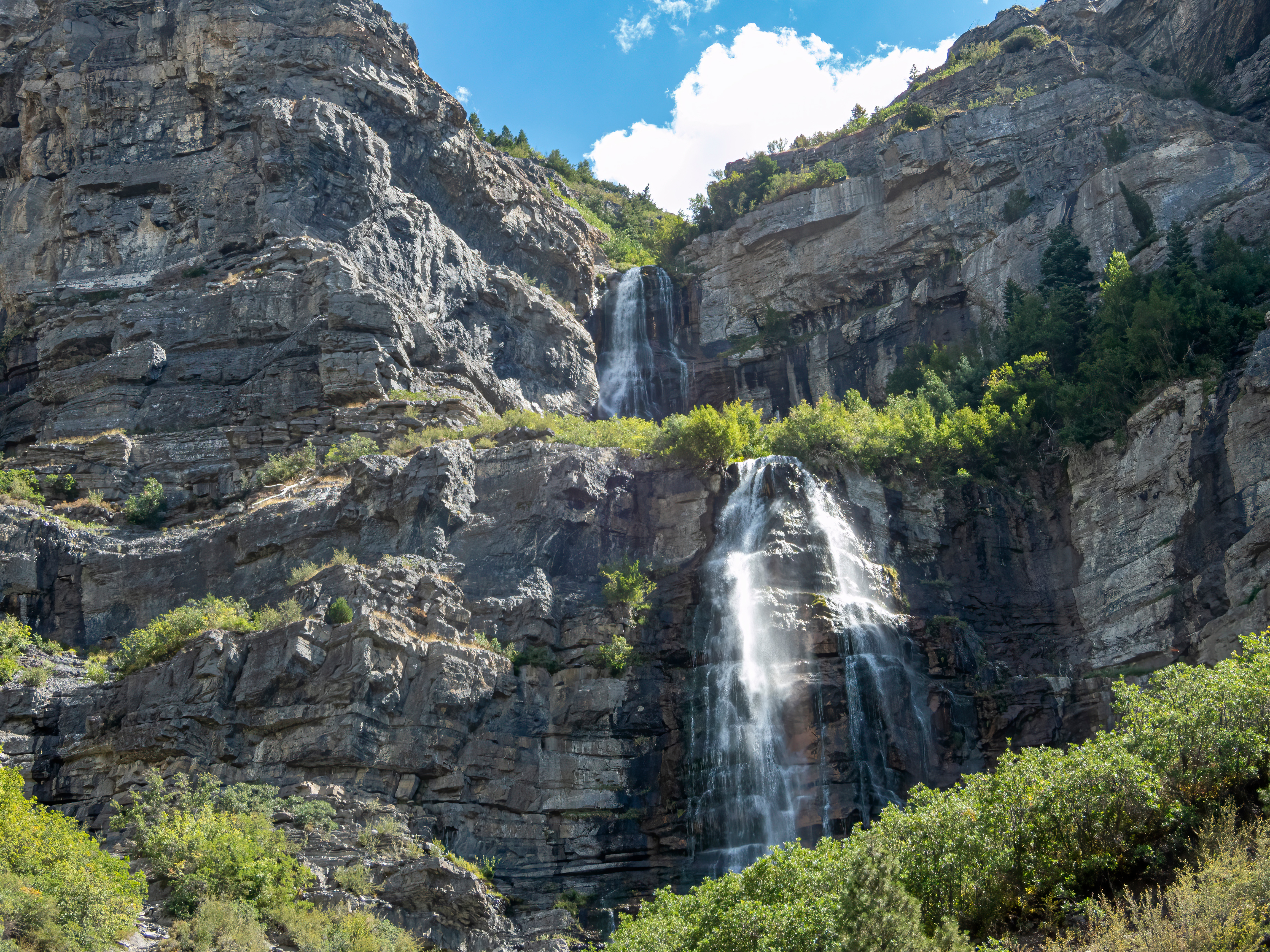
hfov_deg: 27.8
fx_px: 2568
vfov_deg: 21.0
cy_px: 476
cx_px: 635
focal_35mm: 70
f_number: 4.5
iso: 100
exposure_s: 1/200
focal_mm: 12.5
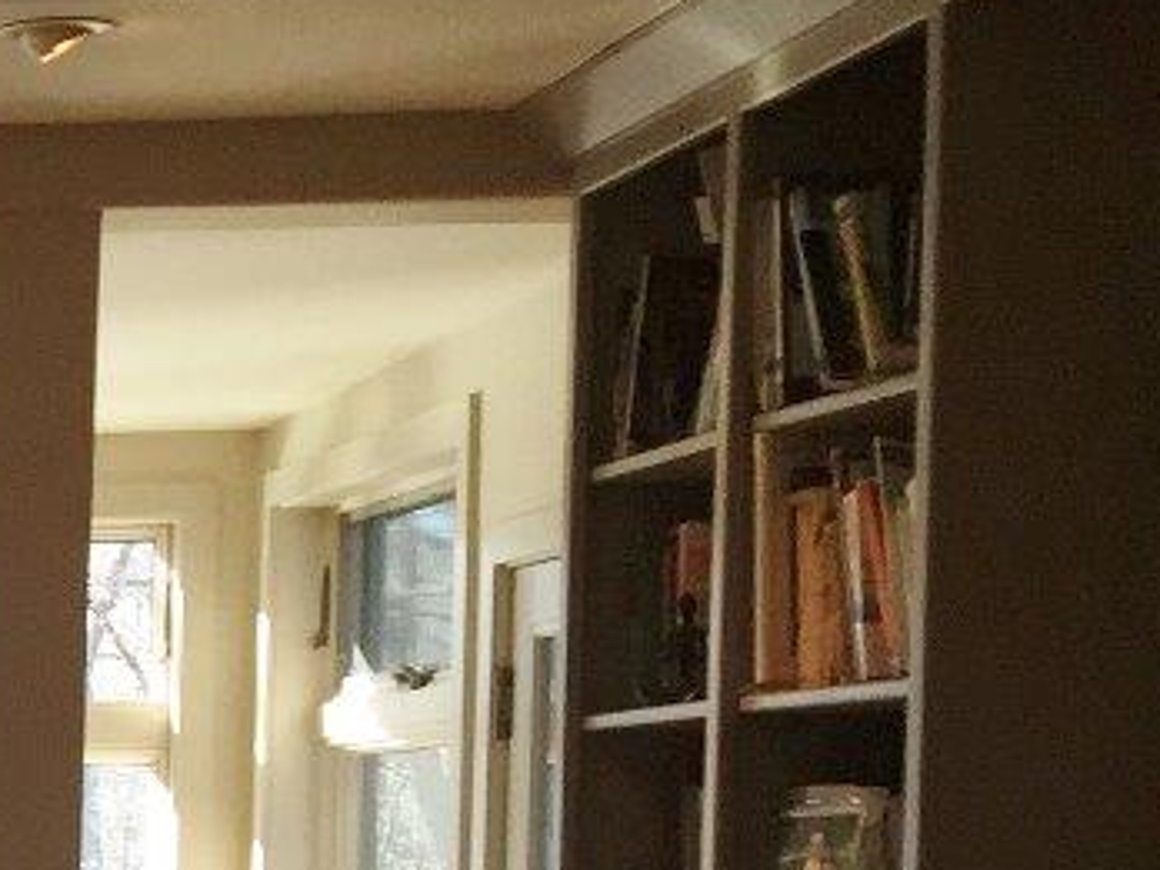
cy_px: 1093
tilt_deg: -3.5
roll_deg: -0.1
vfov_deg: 12.0
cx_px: -1217
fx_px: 4021
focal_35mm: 120
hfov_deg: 13.8
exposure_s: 1/60
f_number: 2.2
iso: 40
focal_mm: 4.15
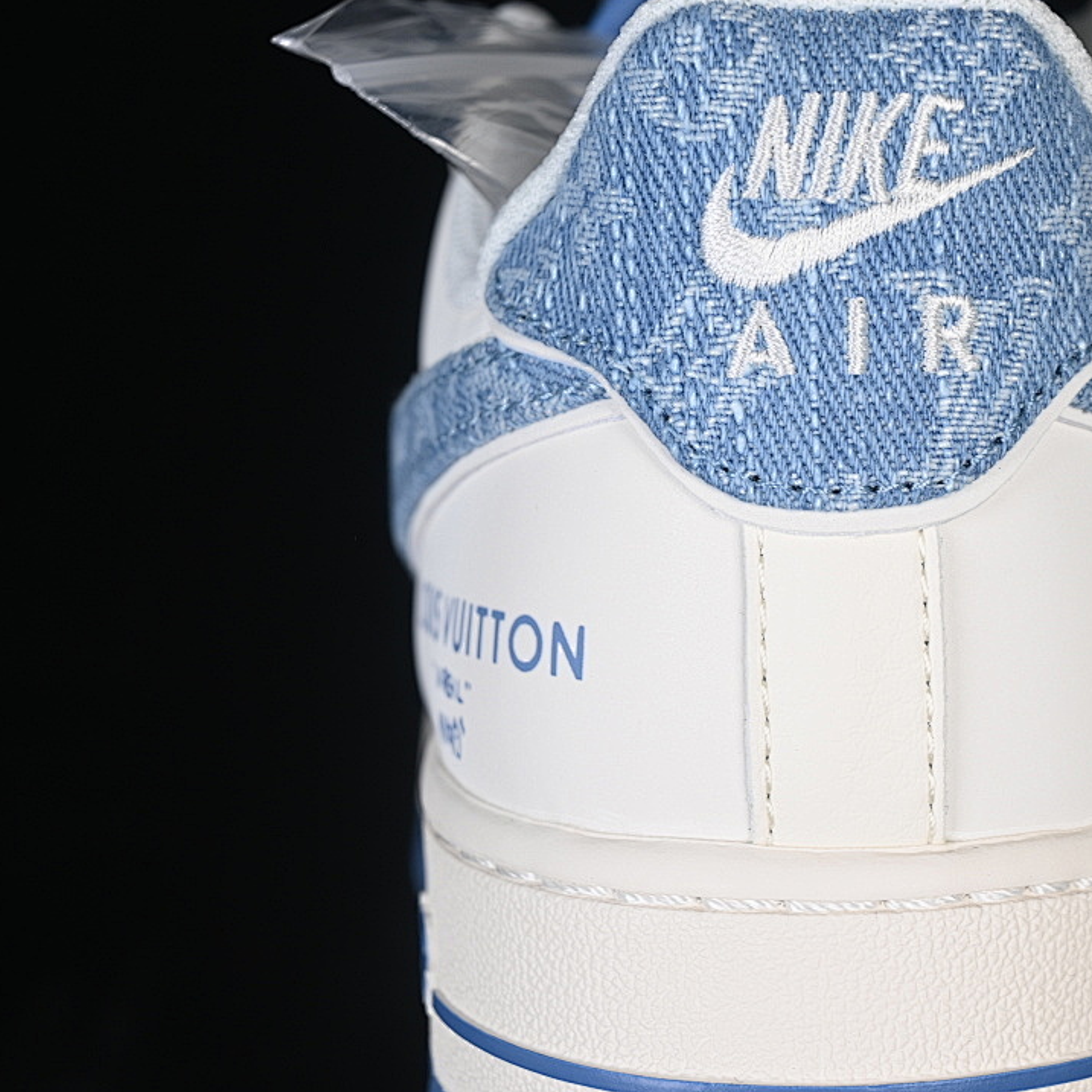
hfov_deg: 18.0
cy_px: 545
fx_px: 3426
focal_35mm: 96
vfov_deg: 18.1
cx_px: 812
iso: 160
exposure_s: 1/80
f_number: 7.1
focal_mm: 50
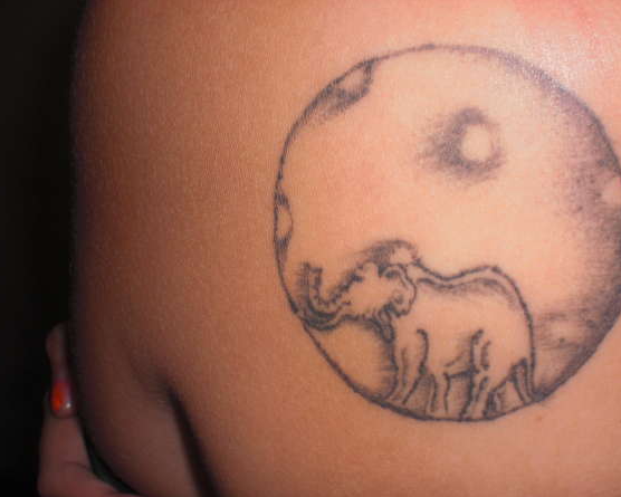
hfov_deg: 45.8
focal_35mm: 40
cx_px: 323
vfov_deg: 37.3
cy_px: 250
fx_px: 735
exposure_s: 1/60
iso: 64
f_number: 5.6
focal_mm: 6.3
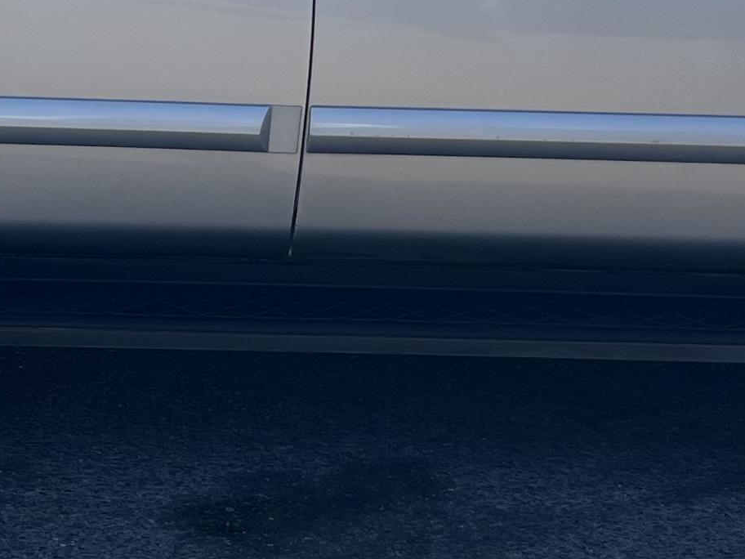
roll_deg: +0.0
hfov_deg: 17.1
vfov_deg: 12.7
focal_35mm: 115
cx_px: 346
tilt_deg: -7.8
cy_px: 4
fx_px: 2475
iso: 50
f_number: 1.5
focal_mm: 5.7
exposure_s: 1/3460
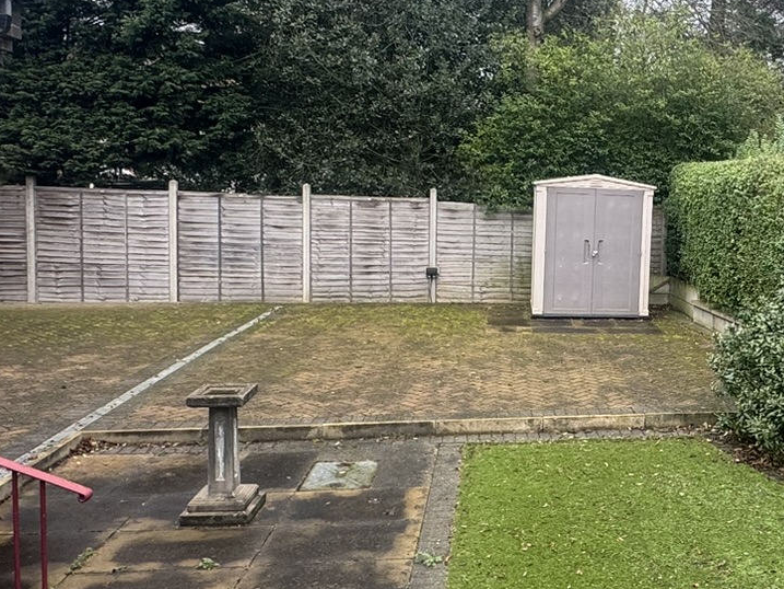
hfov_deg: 43.4
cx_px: 680
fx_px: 906
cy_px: 258
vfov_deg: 35.9
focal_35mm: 40
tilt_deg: -4.0
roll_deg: -1.3
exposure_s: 1/99
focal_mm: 2.22
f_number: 2.2
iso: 50
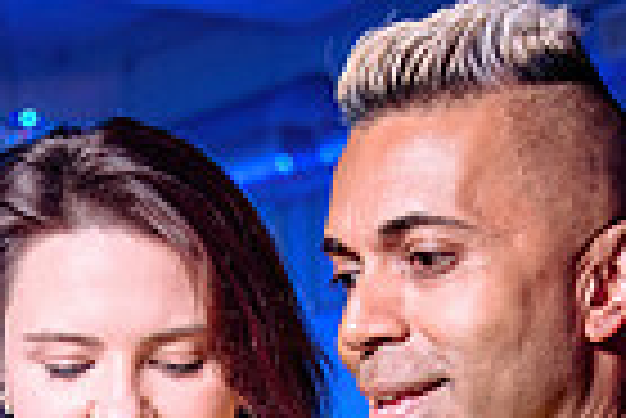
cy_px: 834
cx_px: 248
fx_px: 2472
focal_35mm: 142
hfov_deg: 14.4
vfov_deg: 9.1
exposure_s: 1/80
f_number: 3.2
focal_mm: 34
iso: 800
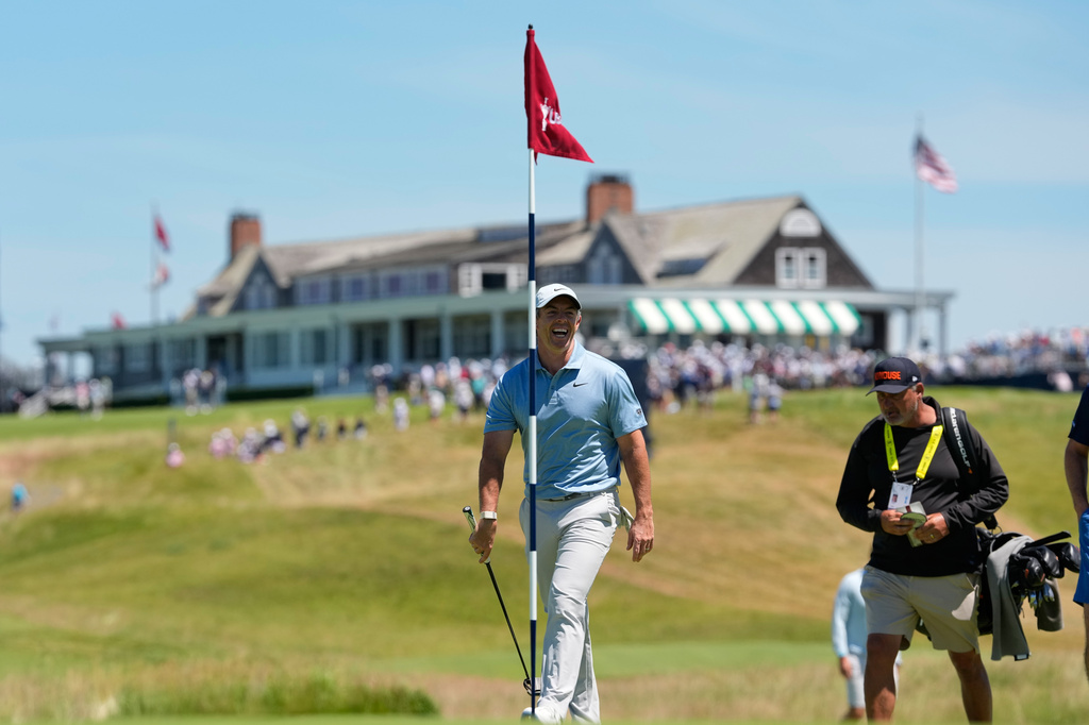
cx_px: 544
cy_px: 362
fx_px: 8618
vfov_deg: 4.8
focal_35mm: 285
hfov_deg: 7.2
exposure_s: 1/2000
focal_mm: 285
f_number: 6.3
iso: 640
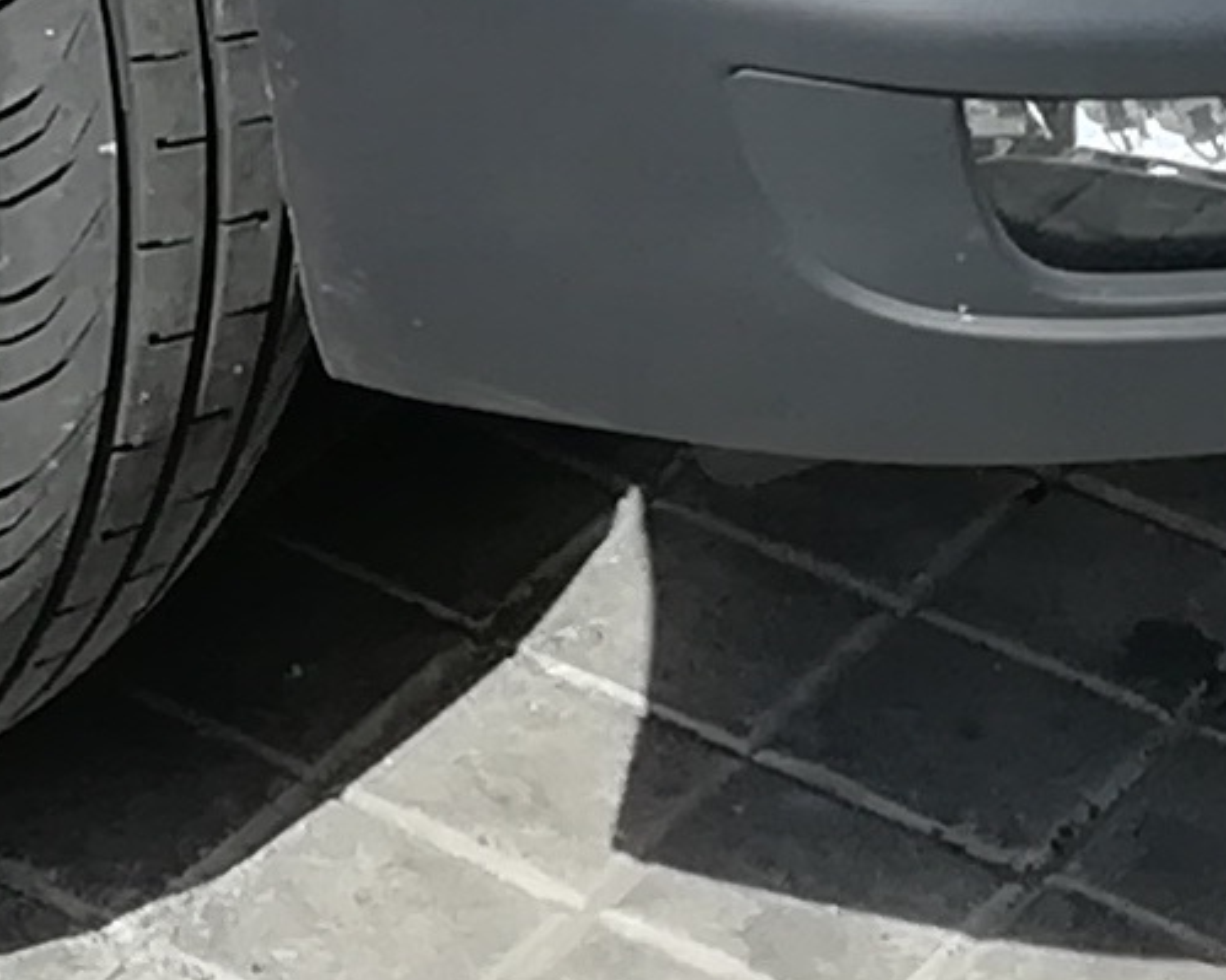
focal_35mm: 202
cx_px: -821
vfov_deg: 6.5
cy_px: -2545
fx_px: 7328
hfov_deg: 9.2
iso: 50
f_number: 2.2
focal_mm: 3.83
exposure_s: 1/723
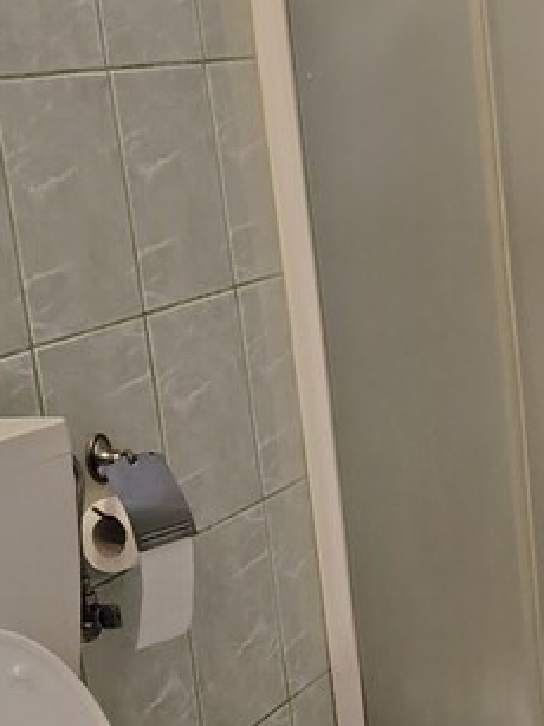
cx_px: 759
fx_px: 1677
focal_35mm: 80
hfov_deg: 17.0
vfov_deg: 24.4
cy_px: 393
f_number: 1.75
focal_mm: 5.25
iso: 5447
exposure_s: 1/50
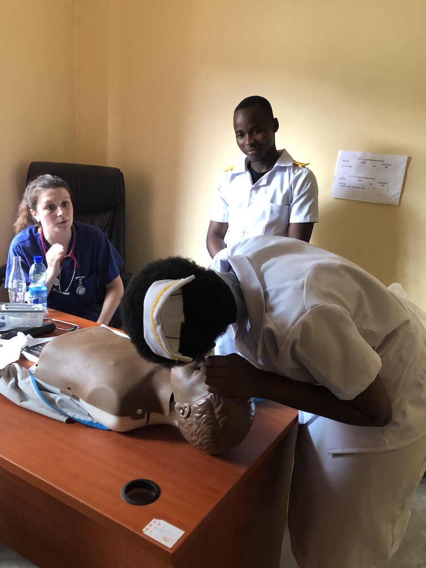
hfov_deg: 49.7
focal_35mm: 28
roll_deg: -4.2
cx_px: 213
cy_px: 284
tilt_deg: -13.4
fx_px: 459
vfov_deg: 63.4
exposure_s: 1/60
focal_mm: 3.99
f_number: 1.8
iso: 200
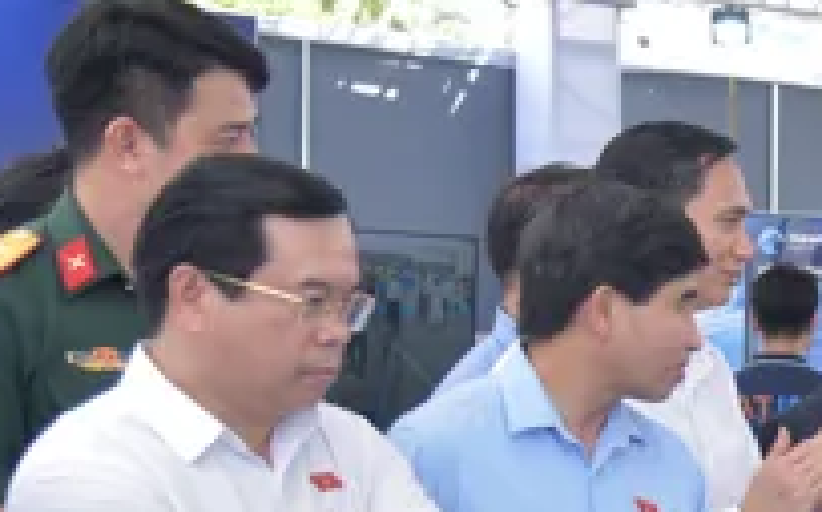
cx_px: 1285
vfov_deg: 11.6
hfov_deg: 16.7
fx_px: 2506
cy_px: 450
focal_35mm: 112
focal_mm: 32
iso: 500
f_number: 4
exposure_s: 1/320
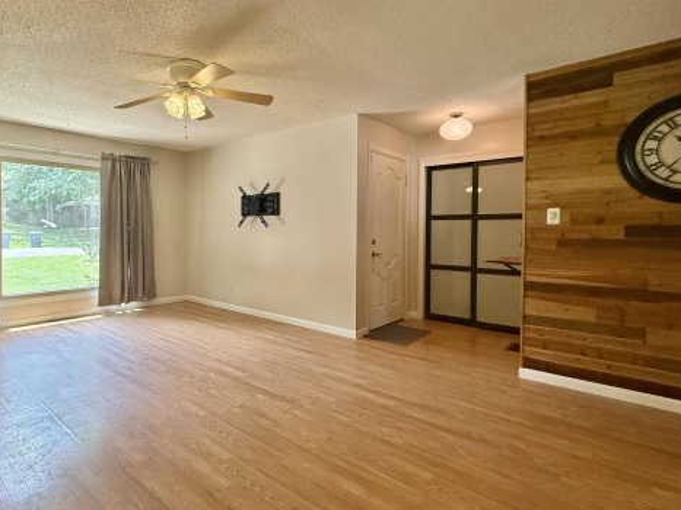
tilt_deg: +0.2
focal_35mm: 20
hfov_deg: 80.1
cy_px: 236
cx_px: 250
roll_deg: +0.0
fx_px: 393
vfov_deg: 65.9
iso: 160
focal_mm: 2.22
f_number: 2.2
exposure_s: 1/120
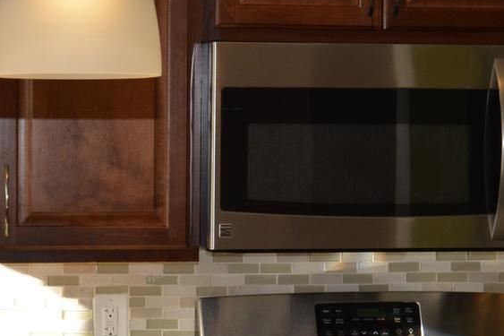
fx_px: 1833
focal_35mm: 131
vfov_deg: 10.4
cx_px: 85
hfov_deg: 15.5
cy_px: 243
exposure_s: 1/200
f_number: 3.8
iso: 200
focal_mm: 24
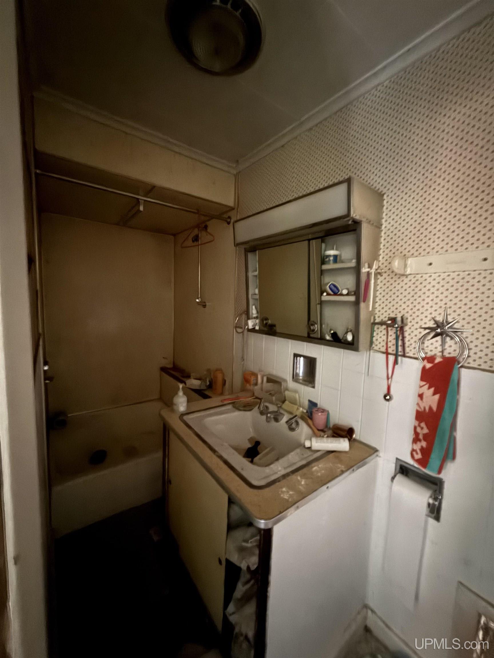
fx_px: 266
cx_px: 247
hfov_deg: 85.7
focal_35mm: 14
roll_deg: -3.6
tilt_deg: -4.6
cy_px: 329
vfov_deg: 102.1
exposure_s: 1/4
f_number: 2.2
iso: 1250
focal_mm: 2.22
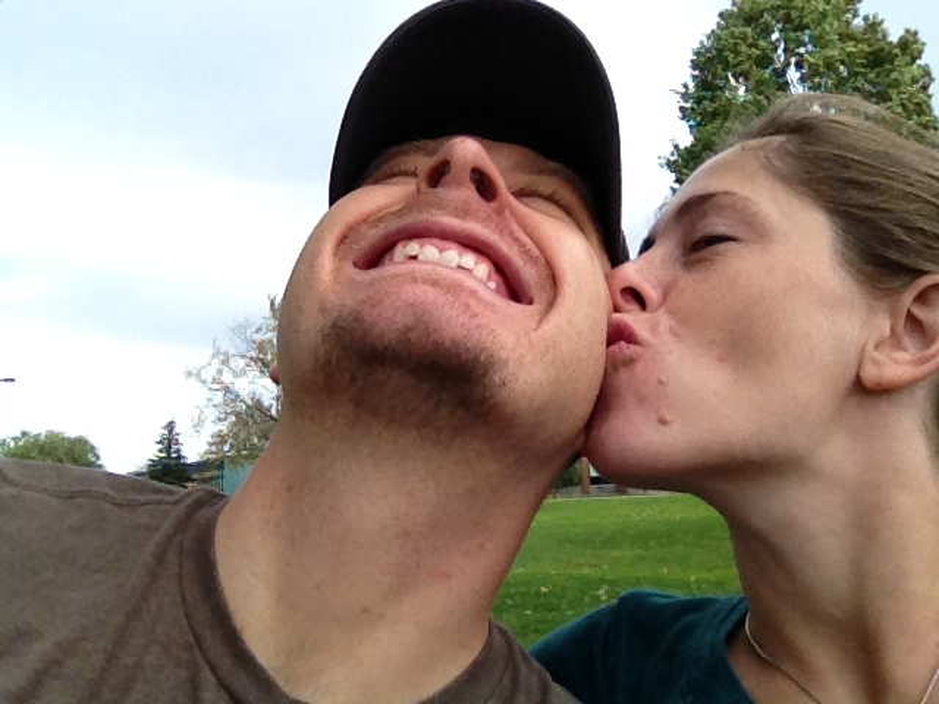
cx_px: 470
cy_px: 352
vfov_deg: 40.7
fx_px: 949
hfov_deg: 52.6
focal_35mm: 35
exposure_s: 1/936
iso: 125
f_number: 2.4
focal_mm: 1.85
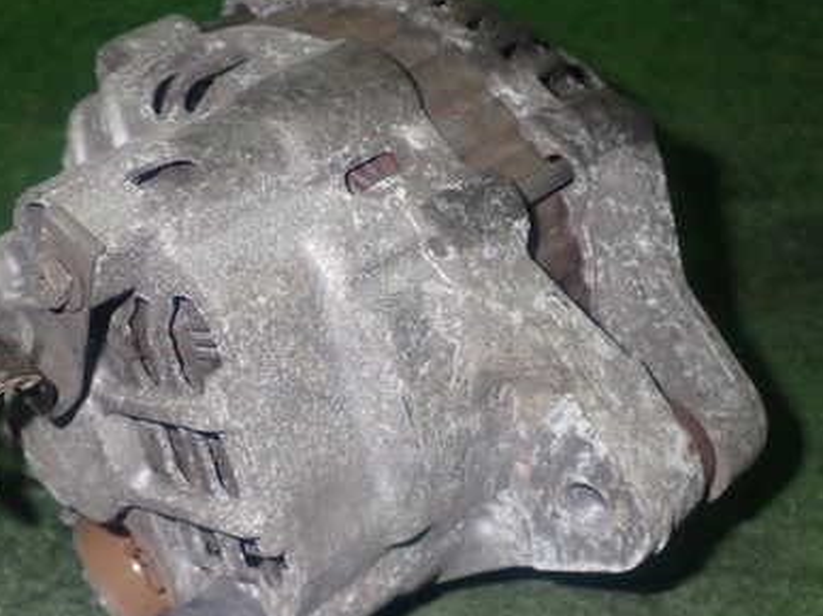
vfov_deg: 26.0
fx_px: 1331
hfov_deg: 34.2
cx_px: 320
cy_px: 364
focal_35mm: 56
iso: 500
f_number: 7.1
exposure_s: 1/40
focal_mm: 6.37
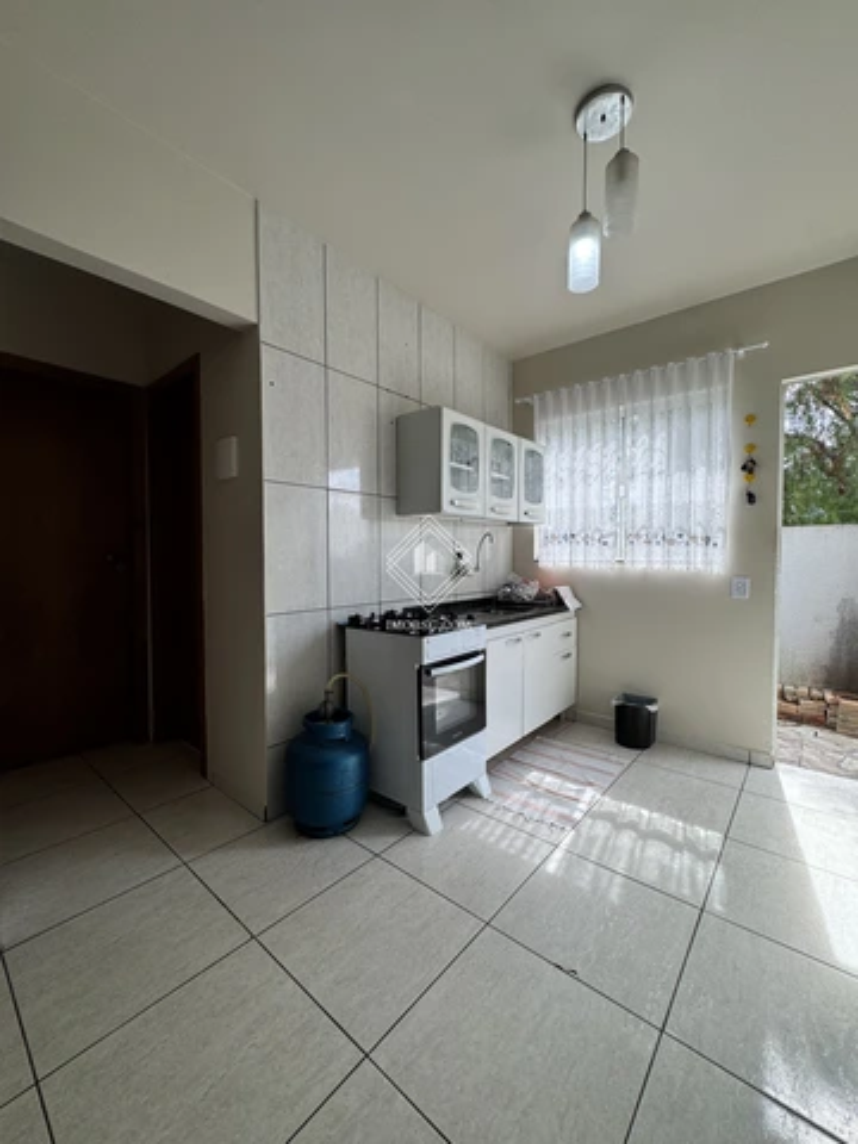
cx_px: 429
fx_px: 463
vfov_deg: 102.1
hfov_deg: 85.7
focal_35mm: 14
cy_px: 572
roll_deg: +0.2
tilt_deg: -1.2
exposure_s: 1/134
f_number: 2.2
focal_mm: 2.22
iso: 40
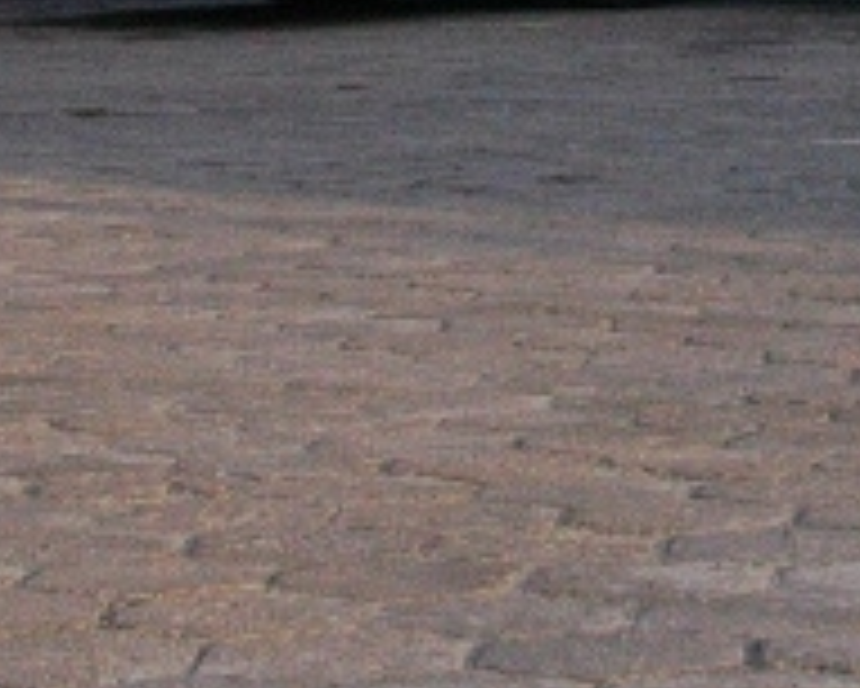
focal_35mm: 184
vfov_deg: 8.2
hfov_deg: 10.5
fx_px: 4686
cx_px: 675
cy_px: -432
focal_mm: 6.7
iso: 70
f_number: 2.9
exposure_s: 1/352
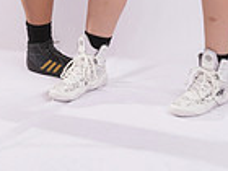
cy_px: -192
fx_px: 1014
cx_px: 77
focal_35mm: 154
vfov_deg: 9.0
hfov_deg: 12.8
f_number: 8
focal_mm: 50
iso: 100
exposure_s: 1/160
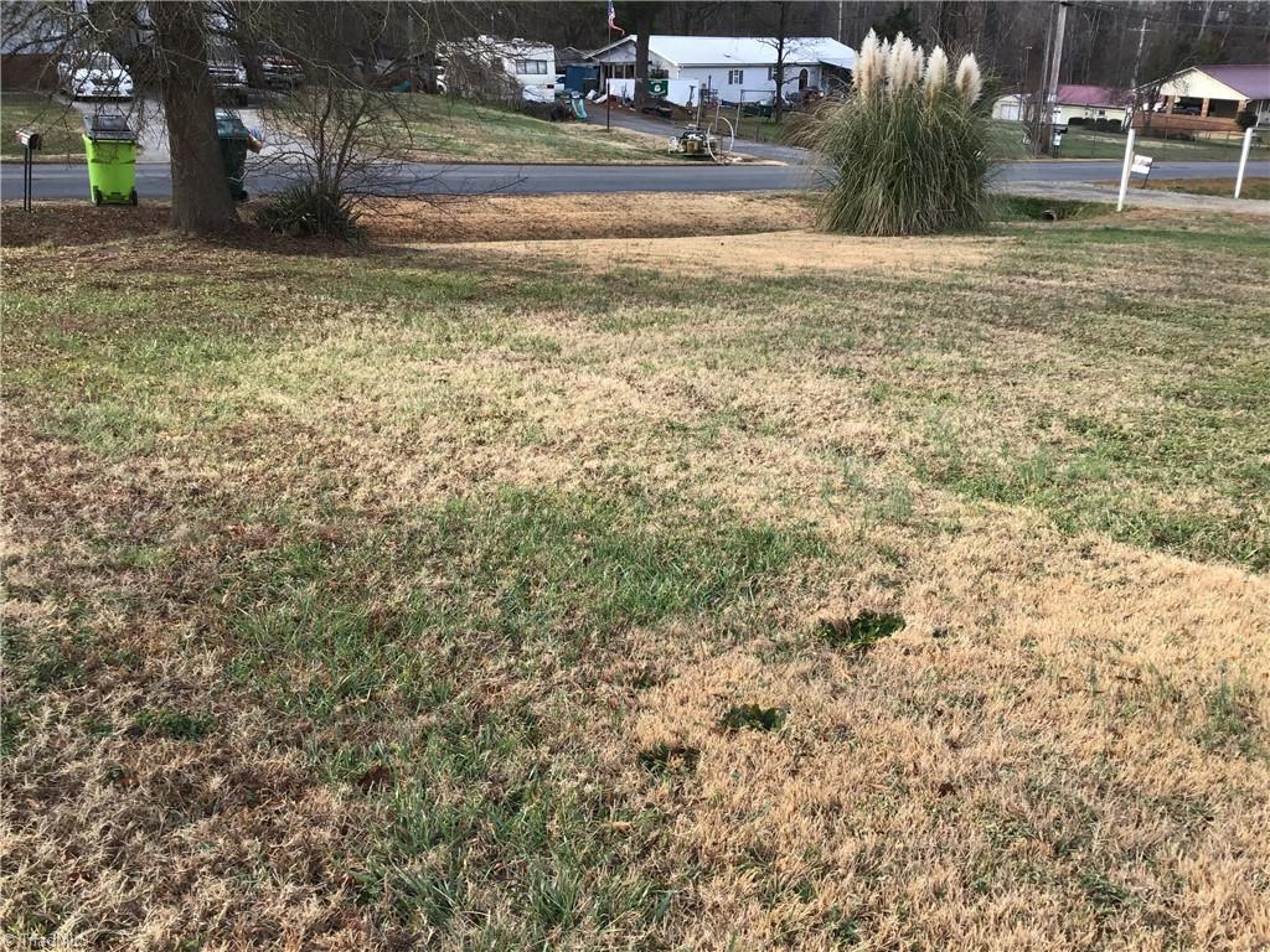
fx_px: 1137
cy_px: 476
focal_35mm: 31
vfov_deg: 45.4
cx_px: 635
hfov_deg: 58.4
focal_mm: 3.3
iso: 25
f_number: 2.4
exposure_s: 1/206
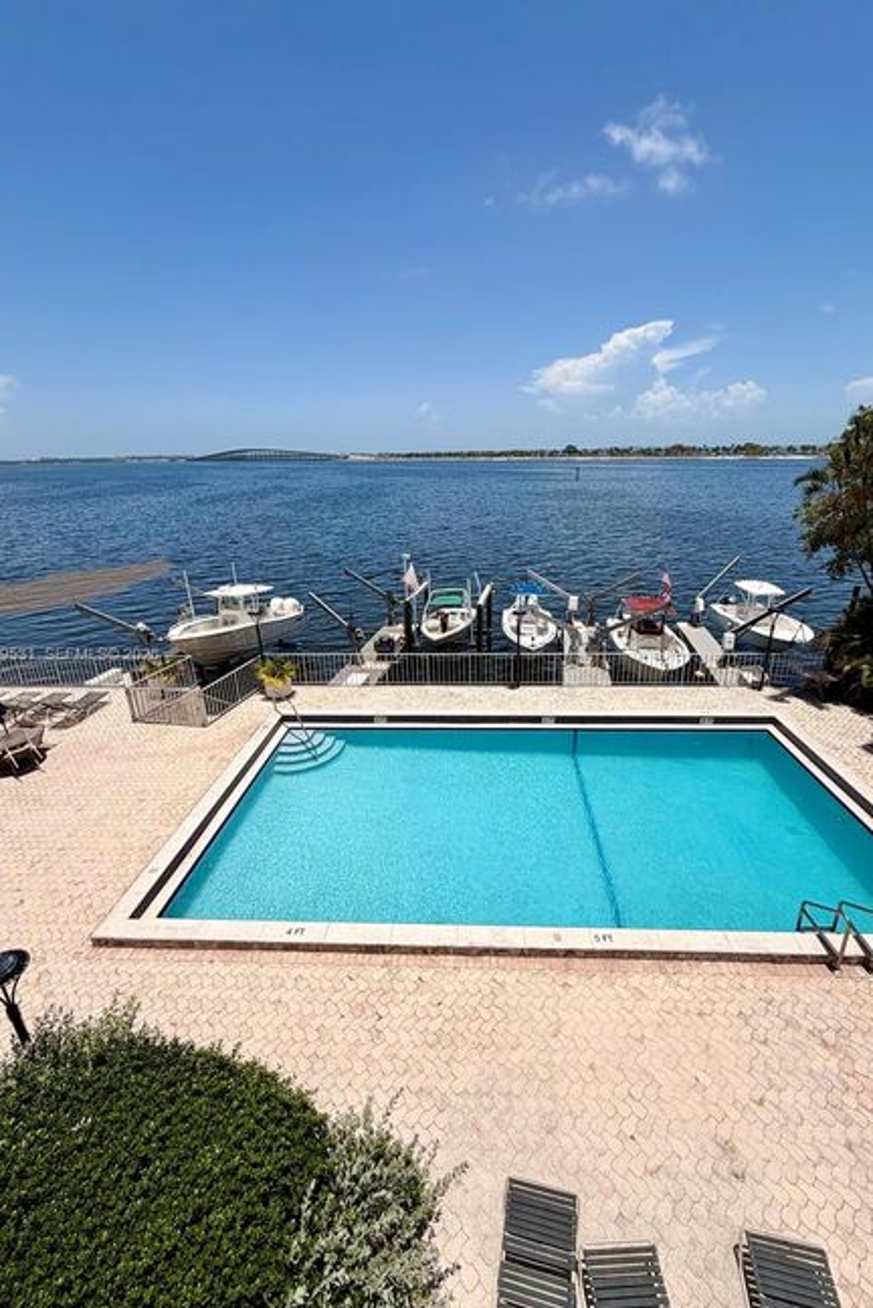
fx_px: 545
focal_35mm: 15
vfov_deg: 100.4
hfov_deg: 77.3
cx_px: 457
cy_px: 656
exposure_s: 1/1848
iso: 20
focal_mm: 2.22
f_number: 2.2
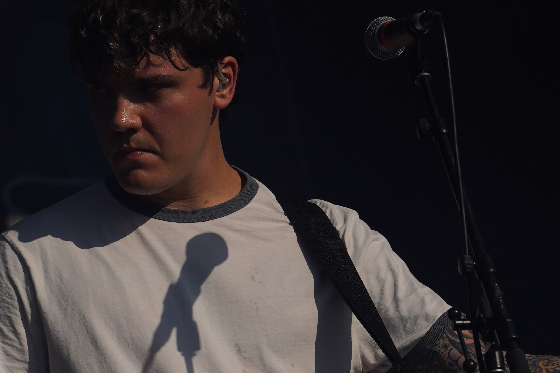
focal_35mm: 249
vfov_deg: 5.5
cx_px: 156
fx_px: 3873
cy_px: 364
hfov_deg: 8.3
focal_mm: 105
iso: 100
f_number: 8
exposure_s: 1/1600
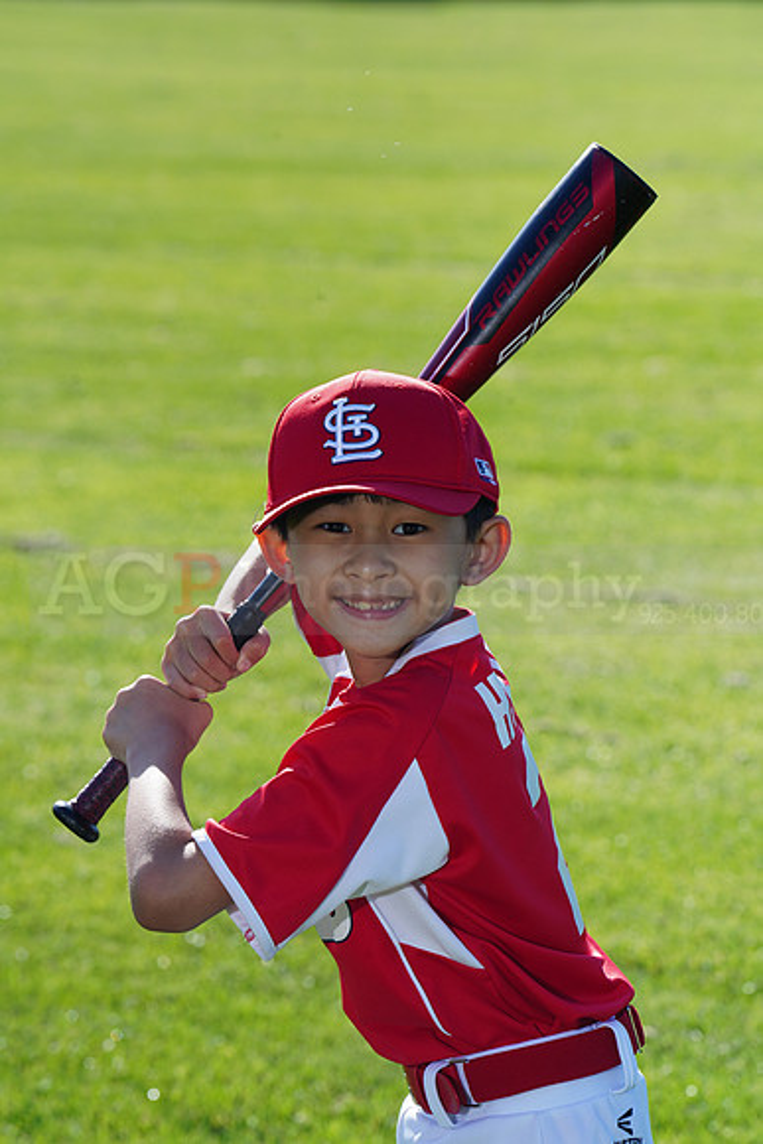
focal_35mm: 200
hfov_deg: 6.9
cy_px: 572
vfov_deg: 10.3
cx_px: 382
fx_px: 6354
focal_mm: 200
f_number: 10
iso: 200
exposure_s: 1/200
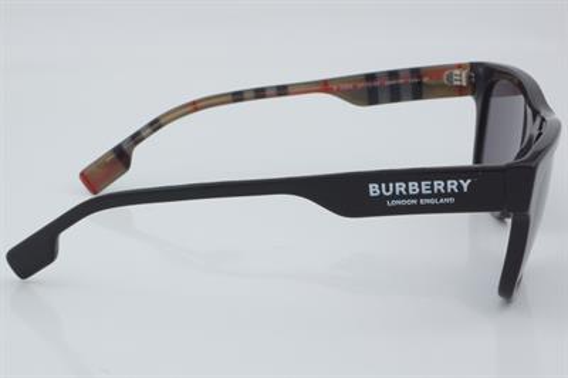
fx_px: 1301
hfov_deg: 24.6
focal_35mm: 82
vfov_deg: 16.5
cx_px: 284
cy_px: 189
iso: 100
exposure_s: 1/4
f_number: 32
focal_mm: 55
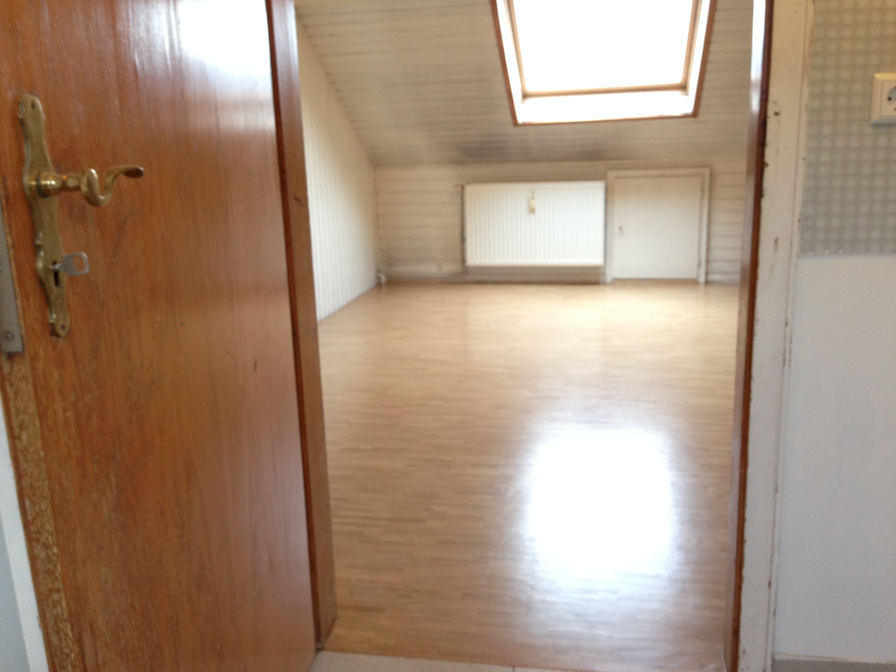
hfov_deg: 55.4
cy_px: 336
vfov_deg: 42.9
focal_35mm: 33
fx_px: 854
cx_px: 448
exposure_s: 1/20
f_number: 2.4
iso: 100
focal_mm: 4.12
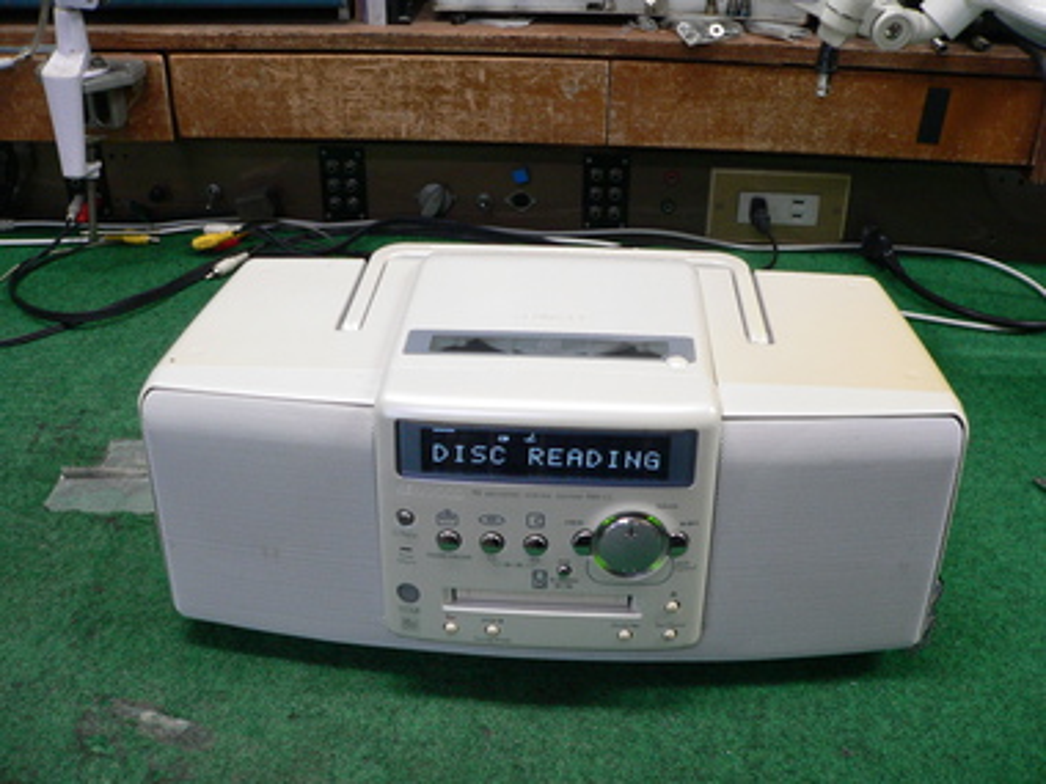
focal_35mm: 36
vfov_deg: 39.7
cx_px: 523
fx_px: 1088
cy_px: 392
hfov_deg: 51.4
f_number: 2.8
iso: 200
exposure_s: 1/30
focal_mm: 6
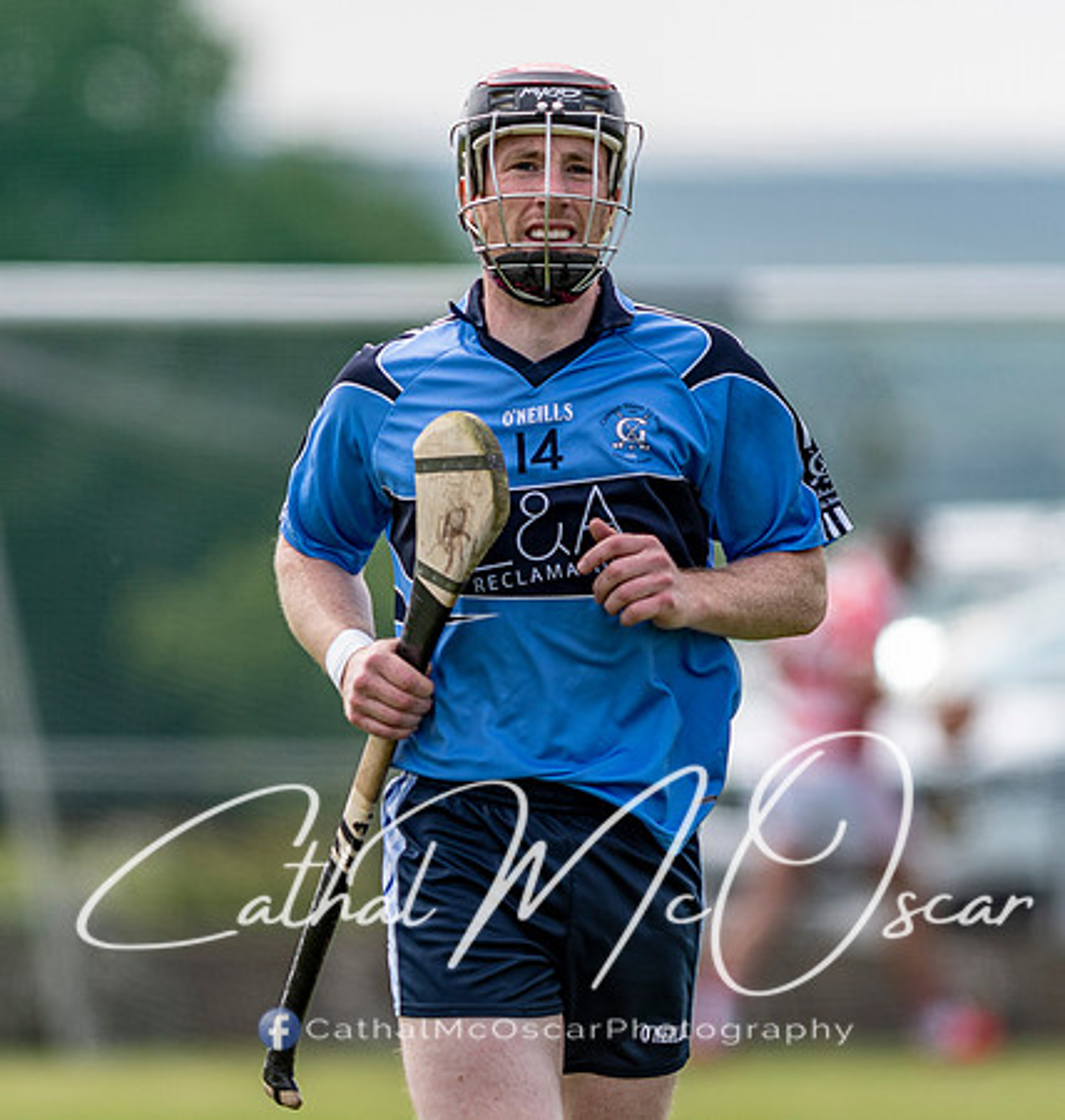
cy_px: 578
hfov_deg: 2.2
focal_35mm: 780
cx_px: 553
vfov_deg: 2.3
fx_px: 27873
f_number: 2.8
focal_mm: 300
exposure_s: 1/1600
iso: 100
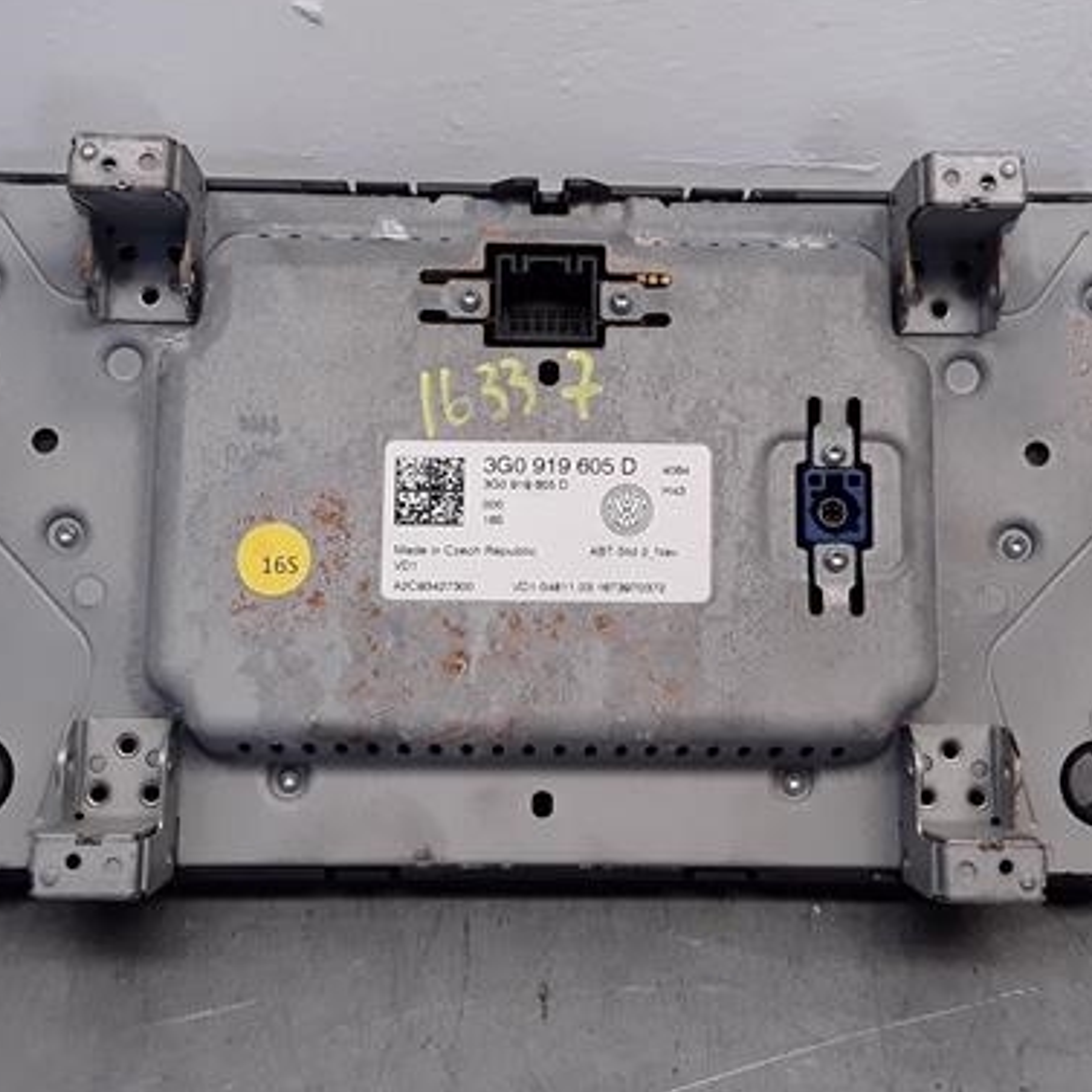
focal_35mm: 42
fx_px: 1499
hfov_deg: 40.0
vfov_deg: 39.9
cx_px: 556
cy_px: 469
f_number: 1.9
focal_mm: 2.91
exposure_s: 1/226
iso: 100
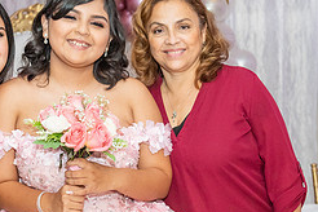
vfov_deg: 13.8
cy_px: 126
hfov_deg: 20.5
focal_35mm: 99
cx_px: 87
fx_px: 874
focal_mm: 42
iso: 1250
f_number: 3.5
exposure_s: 1/160
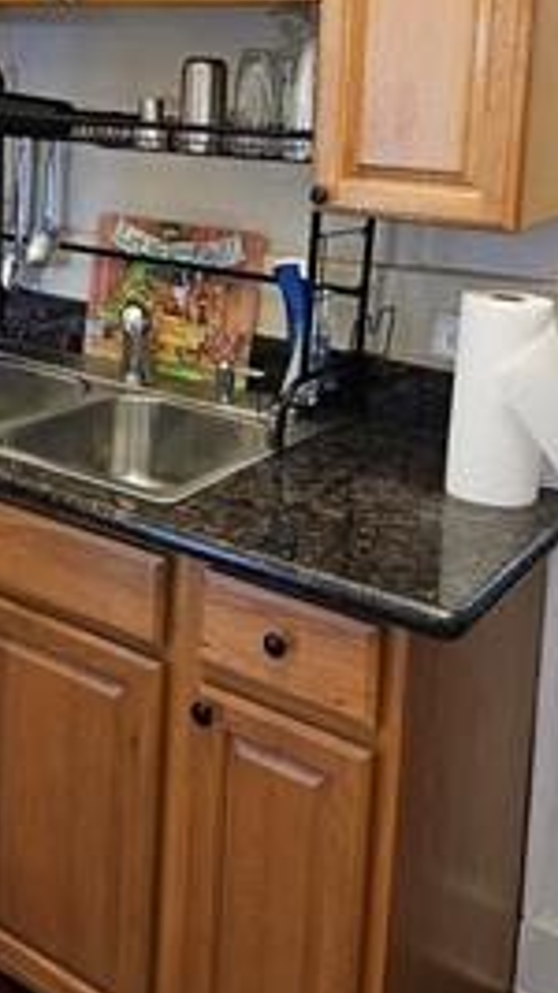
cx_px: 130
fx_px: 1185
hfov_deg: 26.1
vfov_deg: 44.1
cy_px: 260
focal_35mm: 45
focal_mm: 5.4
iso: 200
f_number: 1.8
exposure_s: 1/9.99
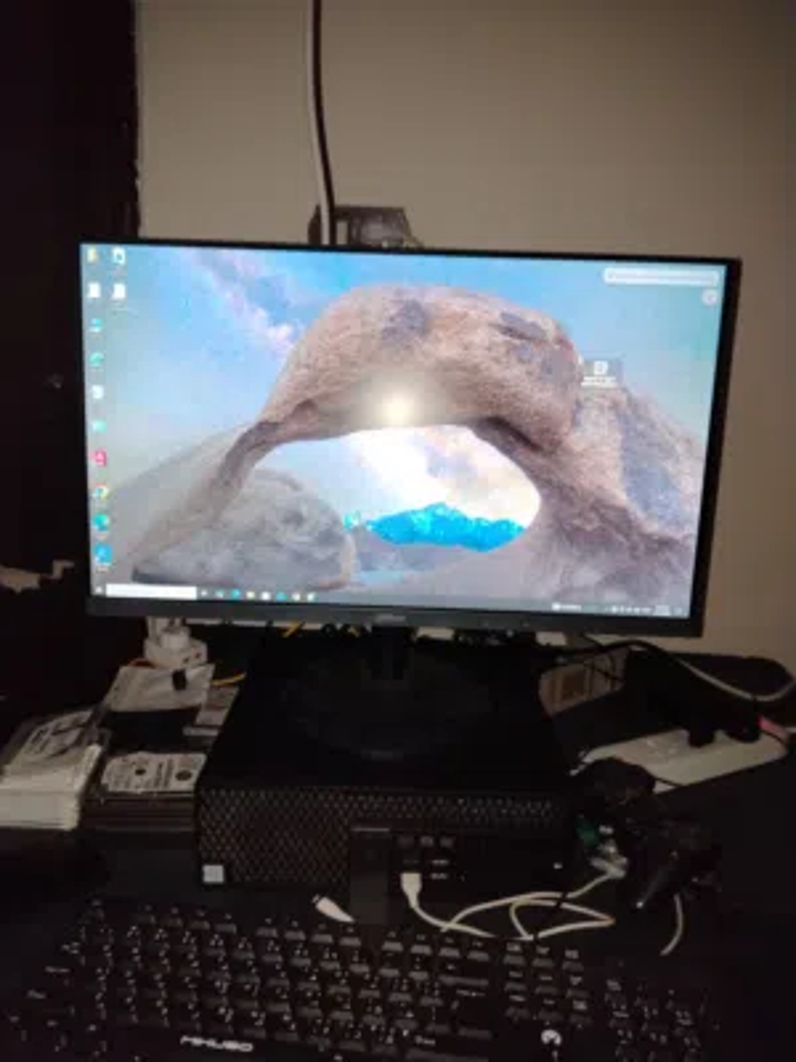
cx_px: 398
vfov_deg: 71.6
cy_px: 531
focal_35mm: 24
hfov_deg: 56.8
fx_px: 736
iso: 1056
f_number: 1.75
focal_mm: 5.25
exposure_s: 1/25
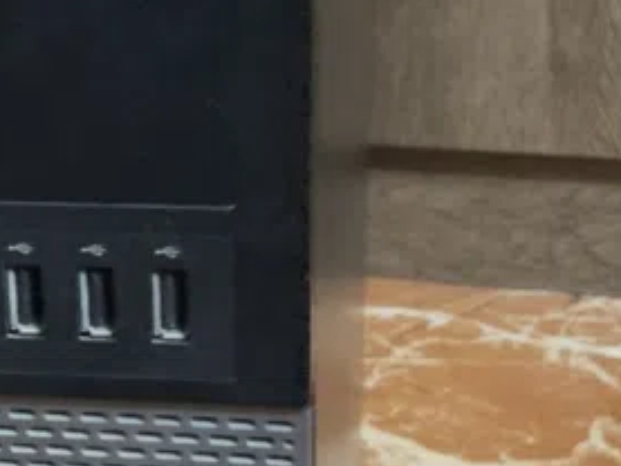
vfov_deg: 24.4
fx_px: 1077
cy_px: 269
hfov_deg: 29.7
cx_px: -22
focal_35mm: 60
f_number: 1.6
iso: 1000
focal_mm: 4.2
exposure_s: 1/25
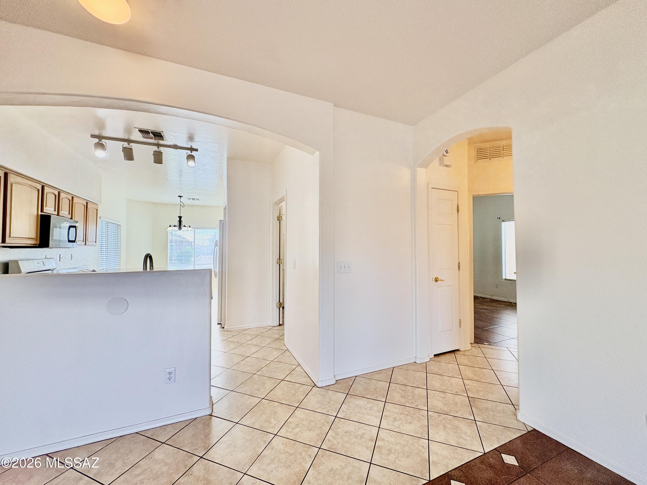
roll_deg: +0.5
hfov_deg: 102.1
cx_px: 324
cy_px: 242
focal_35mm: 14
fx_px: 262
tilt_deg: +1.7
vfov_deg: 85.7
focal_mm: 2.22
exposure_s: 1/120
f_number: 2.2
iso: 160
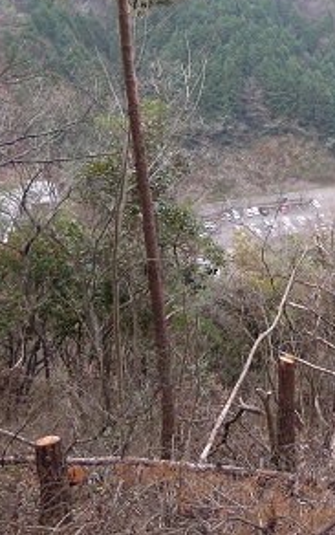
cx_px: 295
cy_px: 262
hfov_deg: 27.7
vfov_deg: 44.3
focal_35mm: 45
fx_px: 656
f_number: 3
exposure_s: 1/100
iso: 160
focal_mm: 5.5
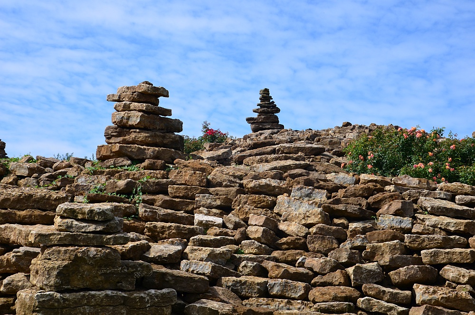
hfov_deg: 26.0
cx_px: 238
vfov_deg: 17.4
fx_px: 1027
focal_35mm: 78
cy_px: 158
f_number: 8
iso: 100
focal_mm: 52
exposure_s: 1/250
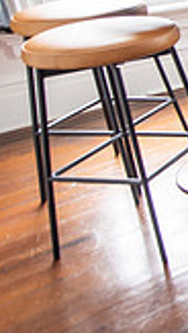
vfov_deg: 35.6
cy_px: 51
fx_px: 495
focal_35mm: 56
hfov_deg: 12.1
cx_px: 538
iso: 640
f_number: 2.8
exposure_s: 1/200
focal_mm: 14
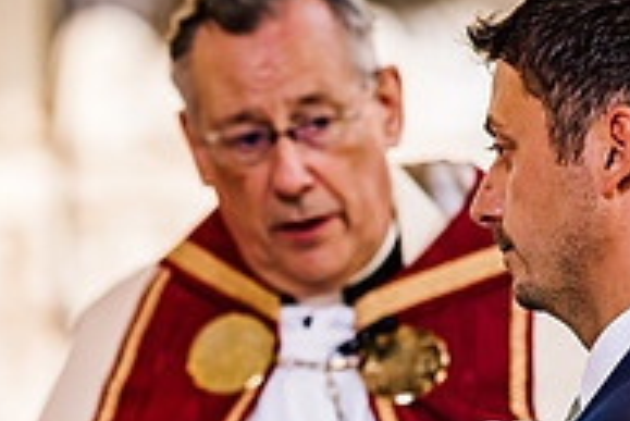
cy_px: 380
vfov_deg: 3.4
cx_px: 39
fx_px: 7093
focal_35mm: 405
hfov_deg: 5.1
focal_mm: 135
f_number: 2.2
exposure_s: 1/160
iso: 1000
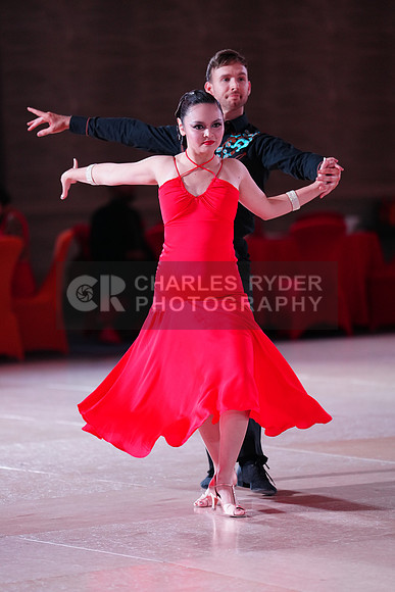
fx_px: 3289
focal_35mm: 200
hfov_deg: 6.9
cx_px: 198
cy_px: 296
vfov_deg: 10.3
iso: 2000
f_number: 2.8
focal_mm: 200
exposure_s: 1/500
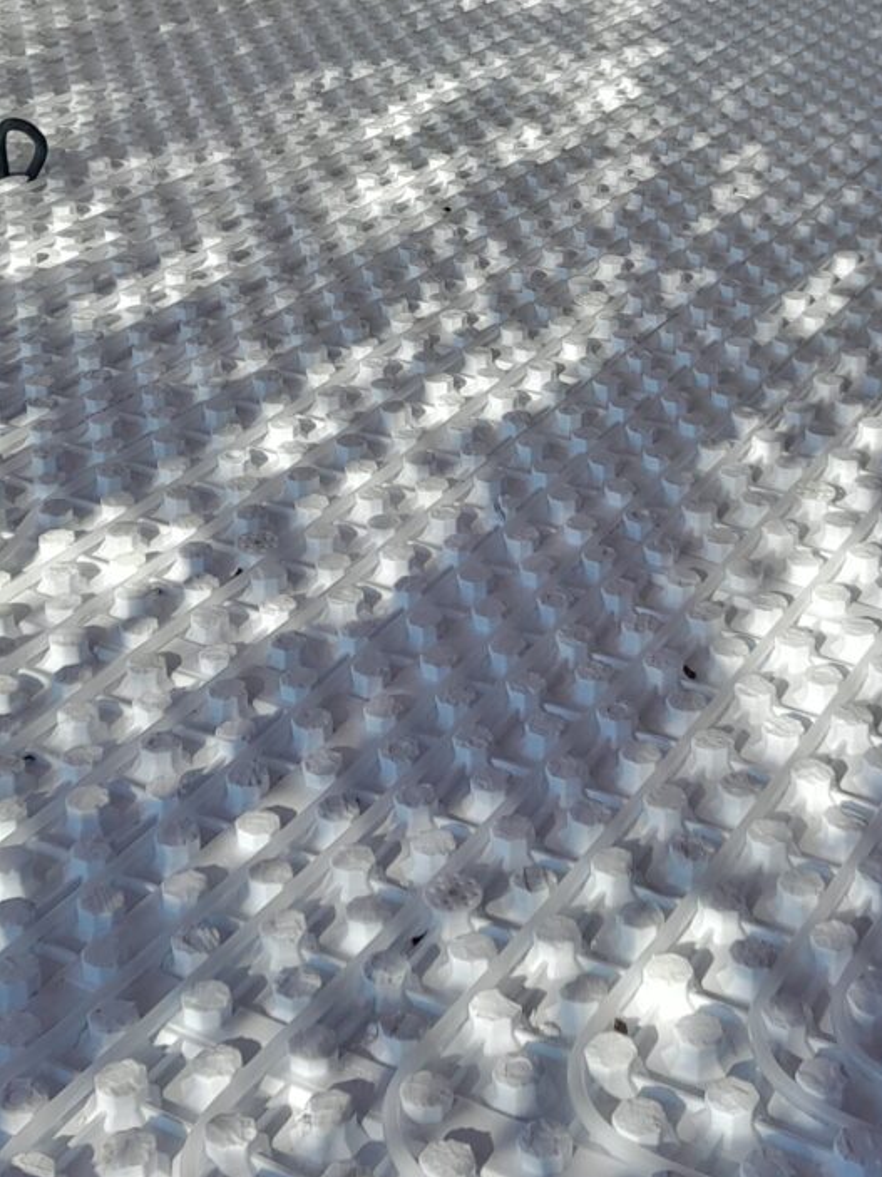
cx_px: 614
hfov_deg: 24.6
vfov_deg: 31.6
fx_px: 2005
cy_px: 186
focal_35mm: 59
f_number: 1.8
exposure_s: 1/197
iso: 40
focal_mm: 4
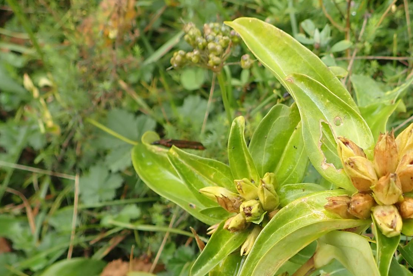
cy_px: 223
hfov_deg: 39.5
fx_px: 539
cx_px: 354
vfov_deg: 28.0
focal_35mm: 47
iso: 100
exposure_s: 1/160
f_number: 2.8
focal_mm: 4.5
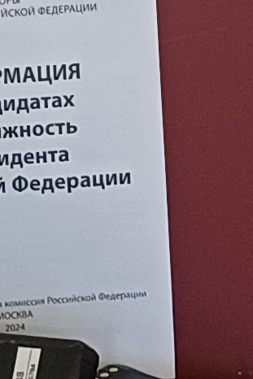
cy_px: -248
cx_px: 399
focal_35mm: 223
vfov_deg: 8.9
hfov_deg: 6.1
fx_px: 2349
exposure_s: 1/33
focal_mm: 4.65
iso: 400
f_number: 1.8
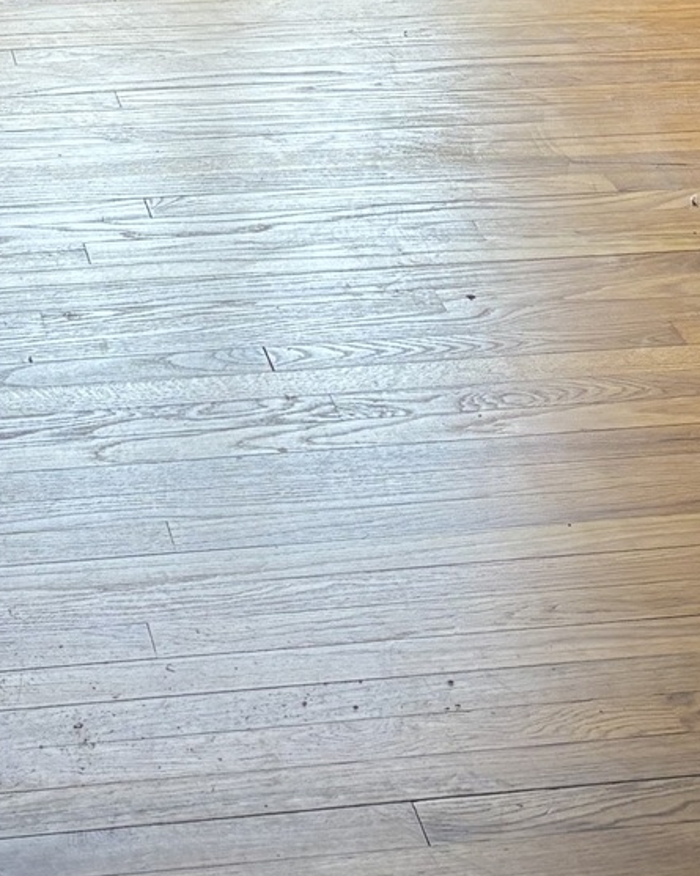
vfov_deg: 16.6
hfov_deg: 14.6
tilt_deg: -11.6
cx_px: 154
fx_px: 2721
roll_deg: -1.8
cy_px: -440
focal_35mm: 105
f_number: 1.6
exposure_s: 1/121
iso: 80
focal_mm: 5.96
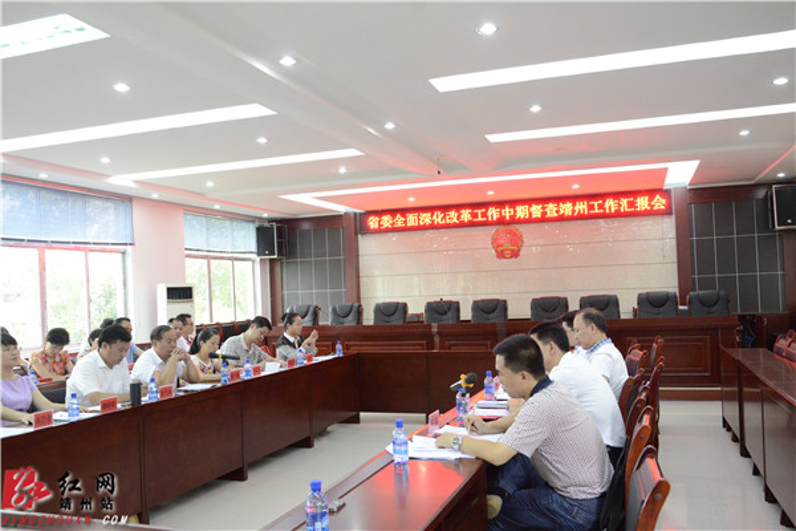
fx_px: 696
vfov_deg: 41.7
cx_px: 398
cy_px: 266
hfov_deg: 59.5
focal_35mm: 32
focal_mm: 21
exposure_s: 1/45
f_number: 5.6
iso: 3200
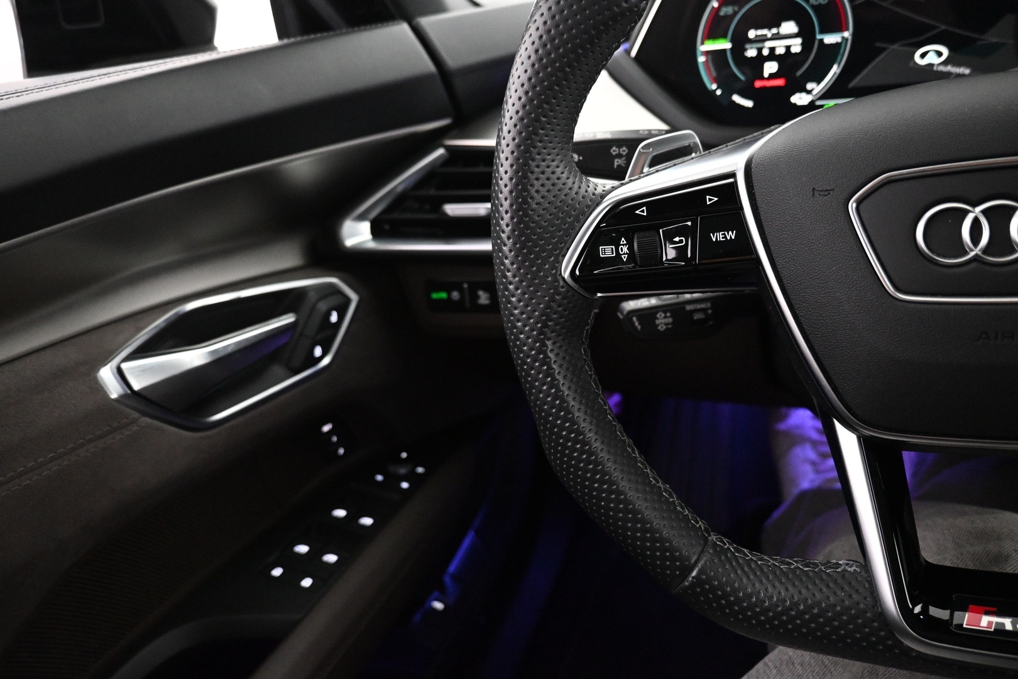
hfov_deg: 73.7
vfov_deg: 53.1
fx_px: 679
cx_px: 509
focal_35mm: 24
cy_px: 340
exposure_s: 1/40
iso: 4000
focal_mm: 16
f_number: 3.5
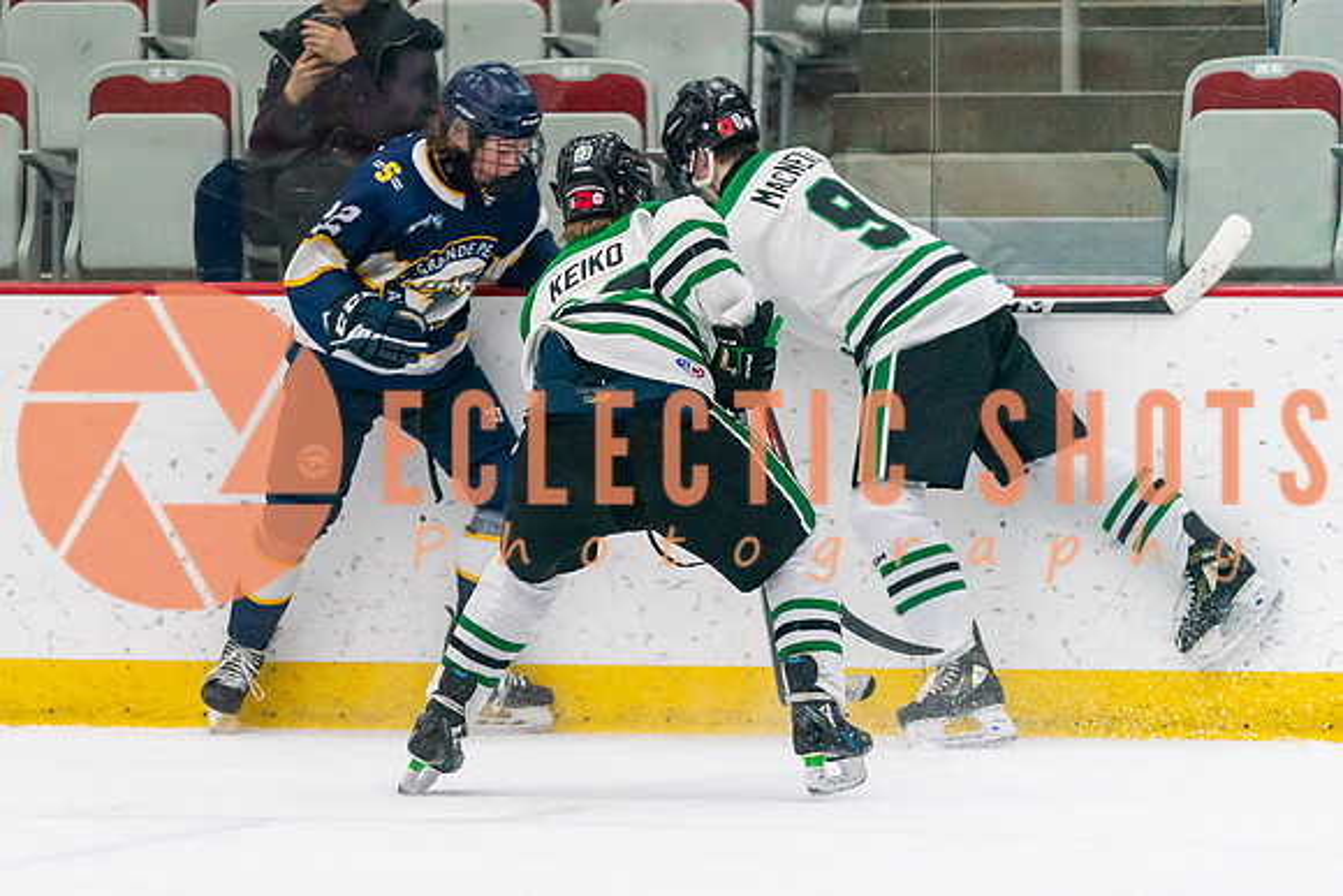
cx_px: 319
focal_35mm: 321
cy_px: 519
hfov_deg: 6.4
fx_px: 11986
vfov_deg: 4.3
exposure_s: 1/1250
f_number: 2.8
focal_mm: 200
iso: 3200
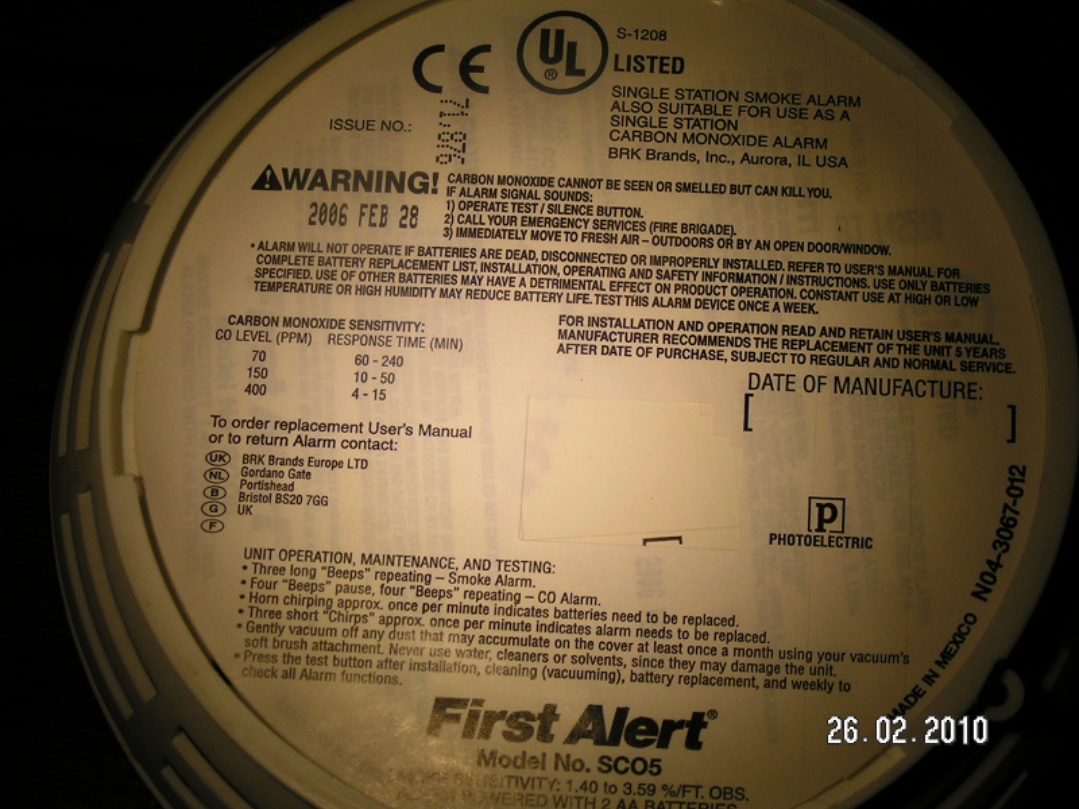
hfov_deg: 26.0
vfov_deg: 19.6
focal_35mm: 75
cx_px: 540
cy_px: 404
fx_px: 2338
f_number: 4
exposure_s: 1/100
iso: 50
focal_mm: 11.5
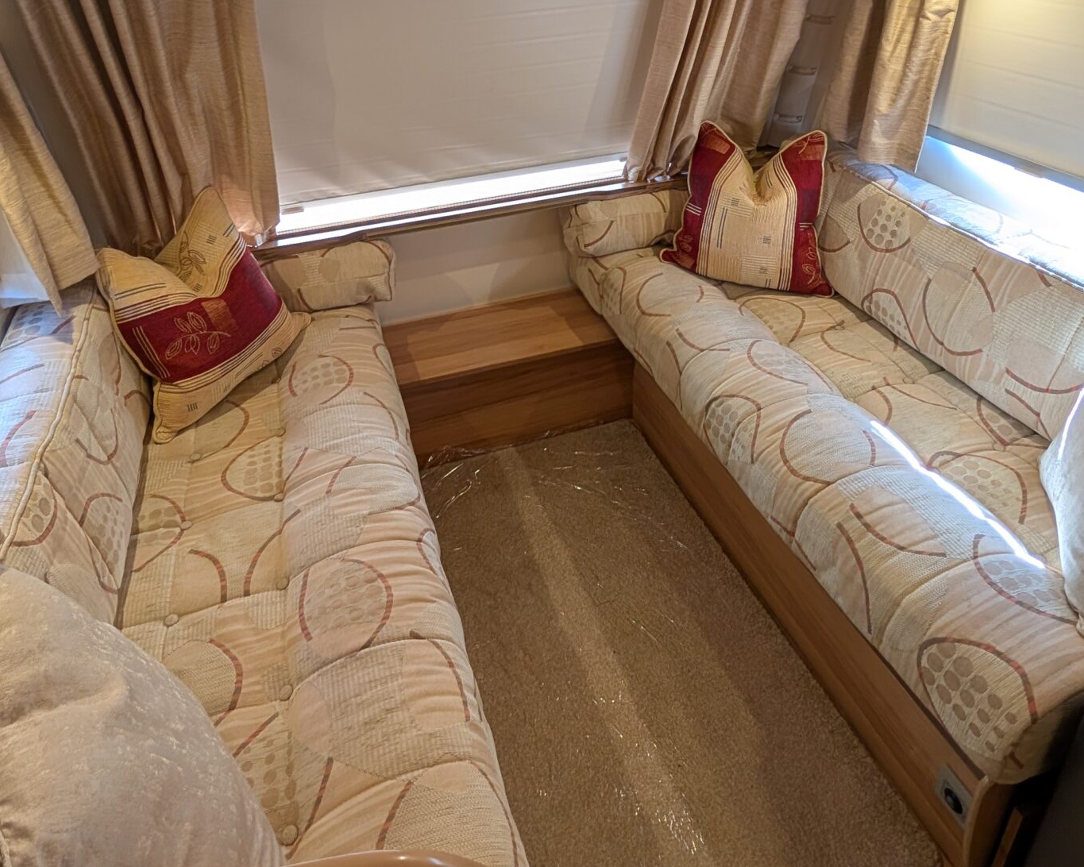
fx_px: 706
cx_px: 510
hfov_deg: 75.0
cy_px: 215
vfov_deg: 59.7
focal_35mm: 22
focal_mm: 2.02
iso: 55
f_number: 1.7
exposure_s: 1/23.8
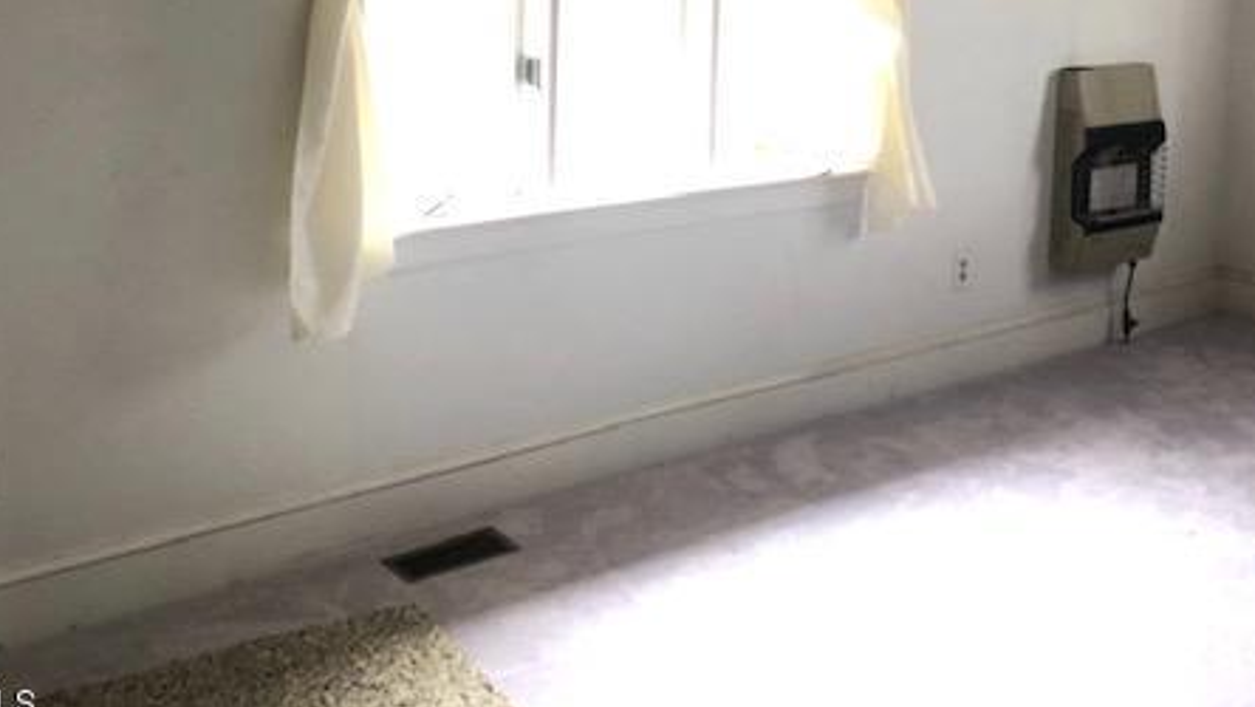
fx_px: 1465
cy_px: 82
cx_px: 664
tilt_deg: -7.9
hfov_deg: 46.4
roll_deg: -2.2
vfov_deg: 26.3
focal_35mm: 44
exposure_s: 1/15
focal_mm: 3.99
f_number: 1.8
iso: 40
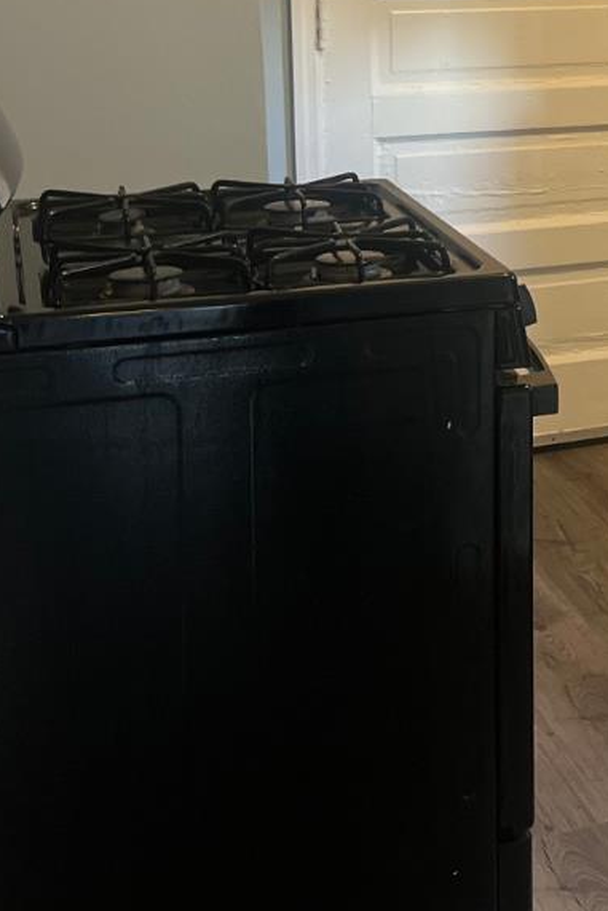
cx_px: 830
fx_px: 1797
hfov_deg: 17.7
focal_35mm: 71
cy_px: 34
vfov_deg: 27.1
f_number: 1.5
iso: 250
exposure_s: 1/60
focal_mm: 5.7
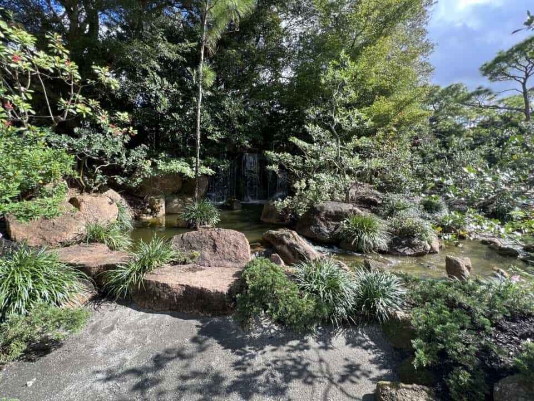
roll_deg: -1.5
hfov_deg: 106.2
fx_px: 201
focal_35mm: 13
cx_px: 267
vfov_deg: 89.9
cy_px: 200
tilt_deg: -6.6
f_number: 1.8
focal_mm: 1.57
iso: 32
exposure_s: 1/292
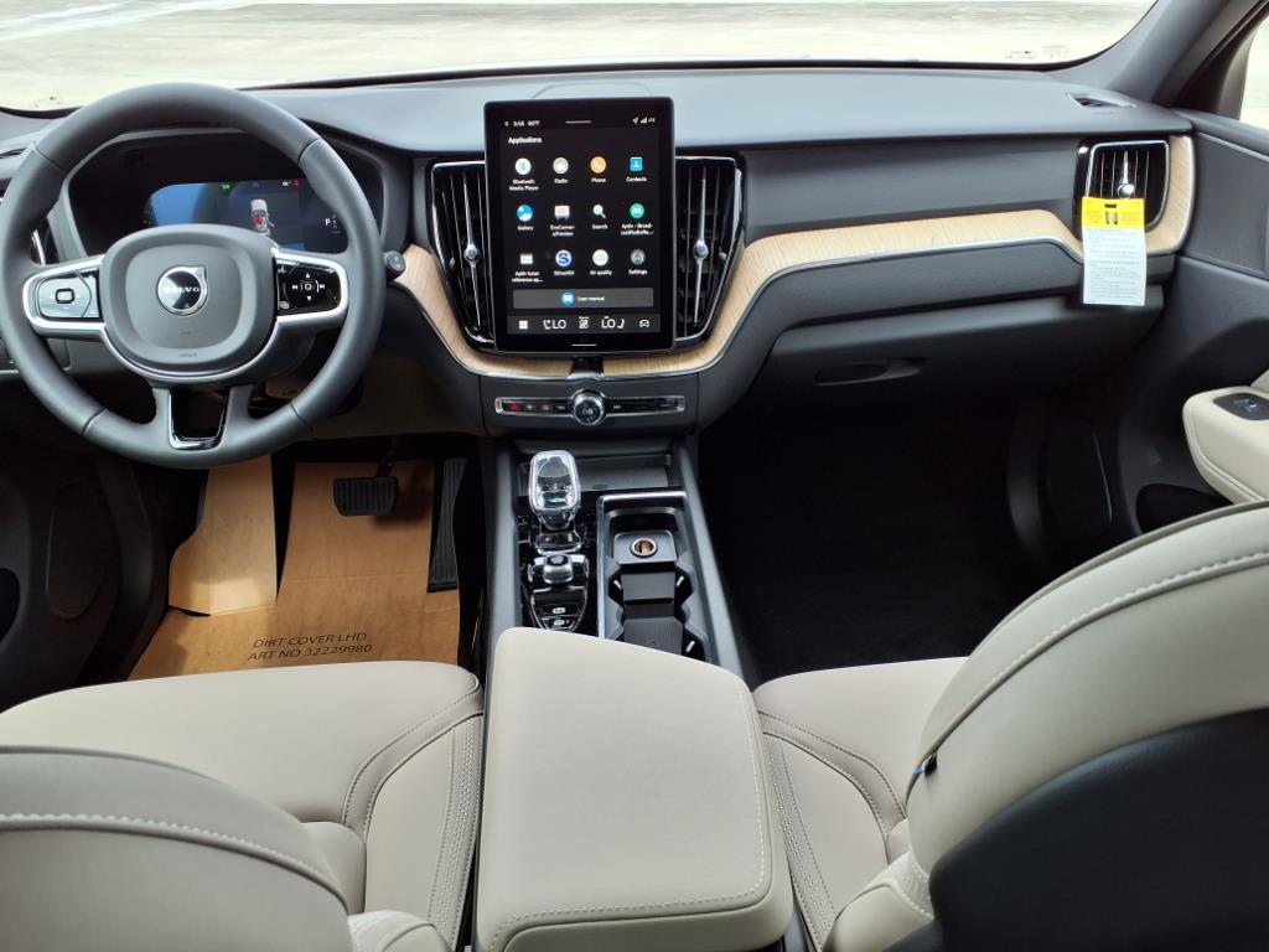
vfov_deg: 51.4
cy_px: 476
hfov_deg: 65.3
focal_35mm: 27
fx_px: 990
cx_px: 634
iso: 40
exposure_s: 1/159
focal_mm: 3.58
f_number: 1.9
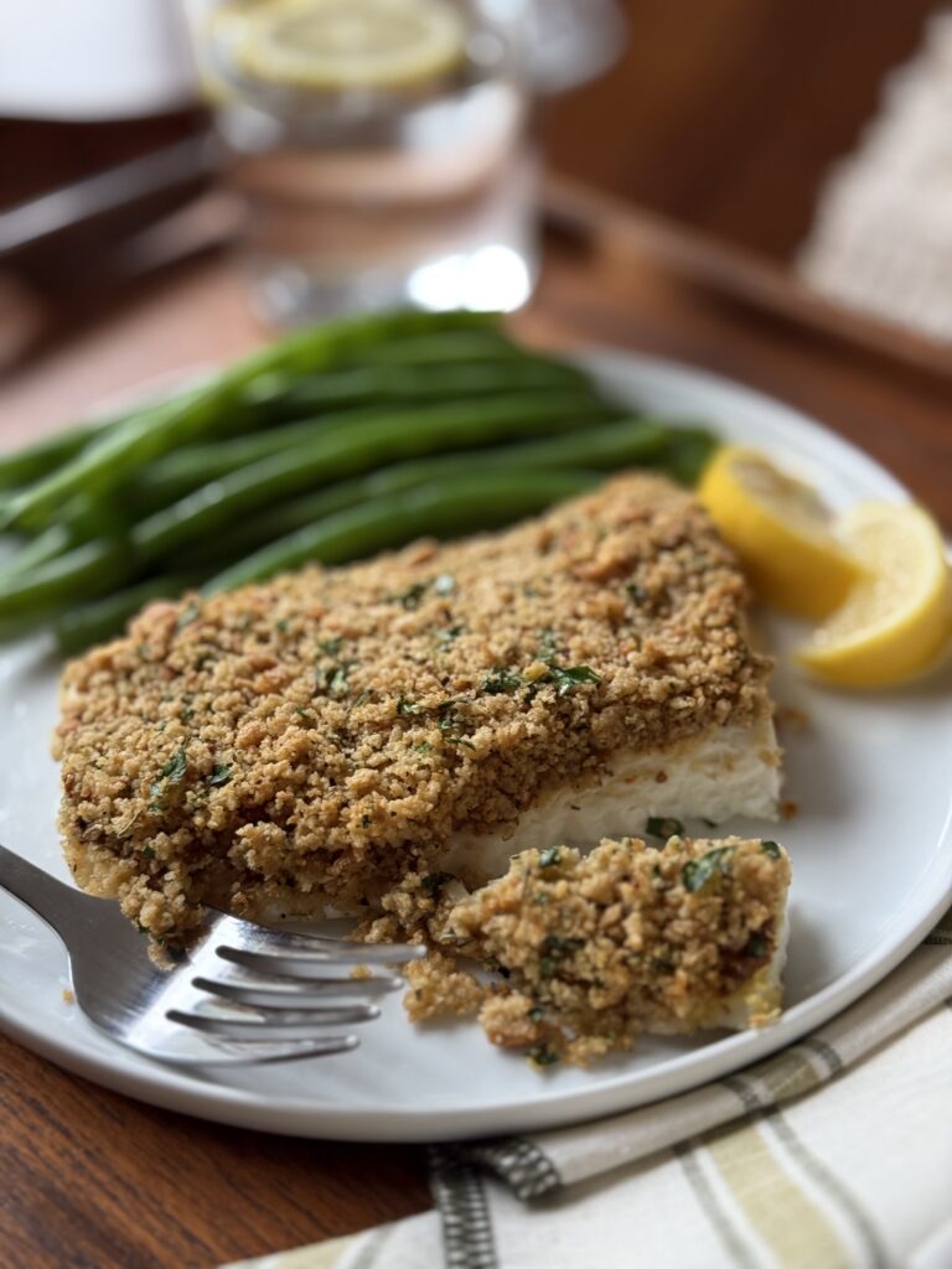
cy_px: 634
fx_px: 1760
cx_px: 476
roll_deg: -1.8
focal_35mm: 48
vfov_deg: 39.7
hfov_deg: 30.3
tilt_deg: -40.0
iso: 200
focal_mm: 6.76
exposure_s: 1/60
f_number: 1.78
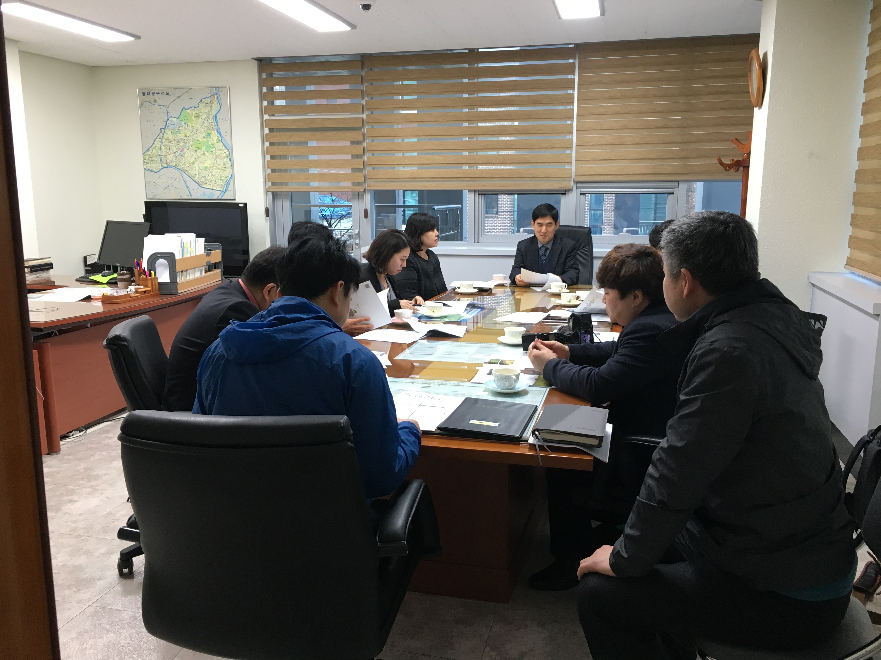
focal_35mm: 29
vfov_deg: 48.2
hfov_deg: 61.7
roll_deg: +1.2
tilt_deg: -10.4
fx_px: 738
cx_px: 440
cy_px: 330
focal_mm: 4.15
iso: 80
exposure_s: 1/30
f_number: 2.2
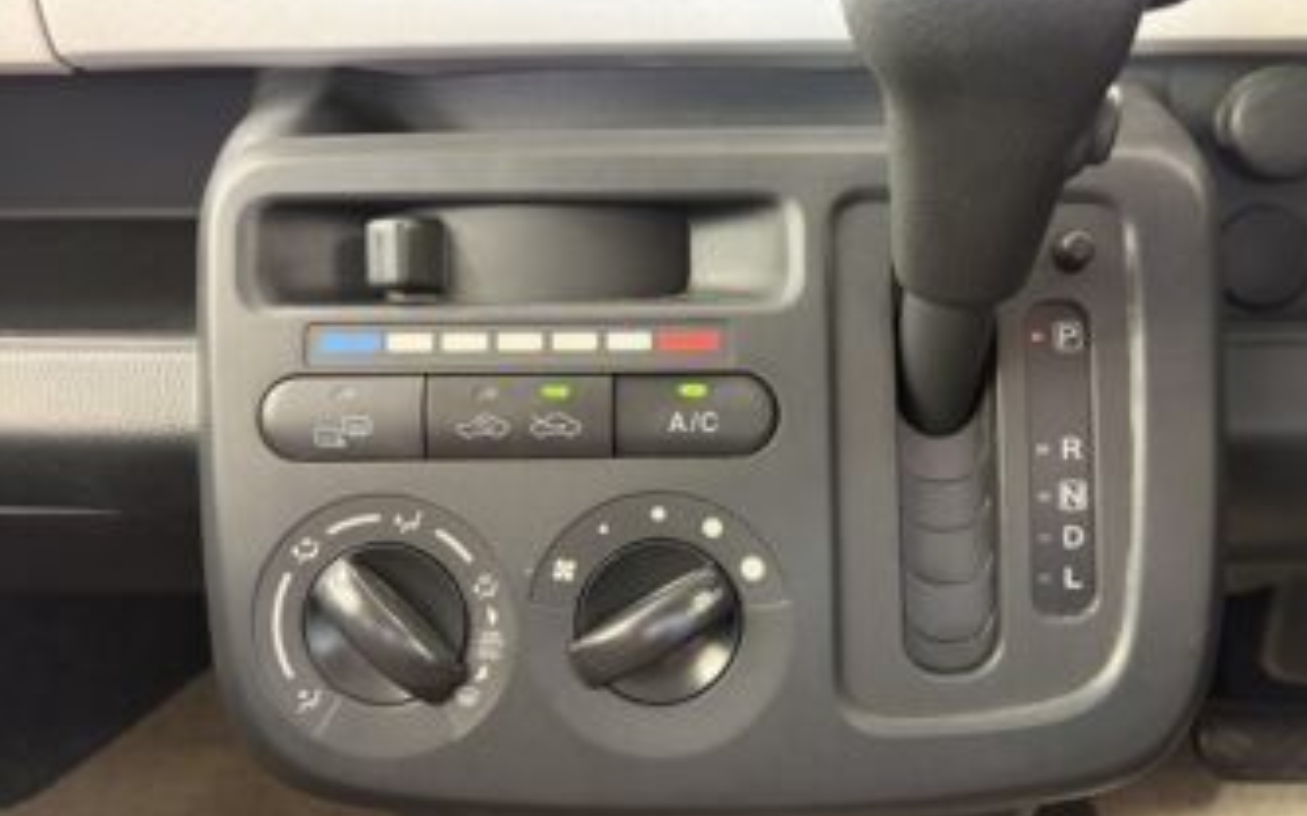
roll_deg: +2.3
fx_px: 1033
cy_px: 363
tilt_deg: -26.1
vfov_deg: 43.1
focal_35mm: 29
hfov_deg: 64.6
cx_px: 683
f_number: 1.6
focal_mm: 5.96
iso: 500
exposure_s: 1/33
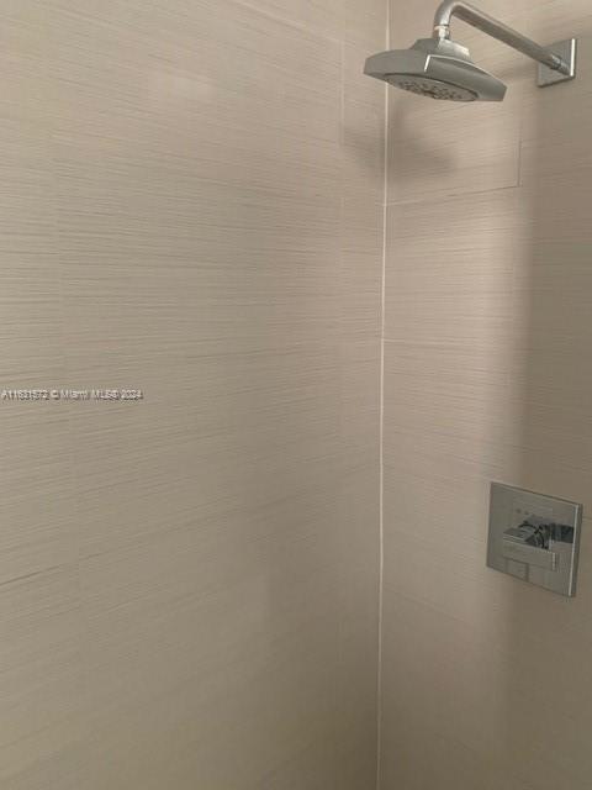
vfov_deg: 67.3
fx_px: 593
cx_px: 296
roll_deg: +0.2
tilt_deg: -8.3
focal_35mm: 26
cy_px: 395
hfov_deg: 53.1
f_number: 1.8
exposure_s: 1/48
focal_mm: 4.25
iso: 400
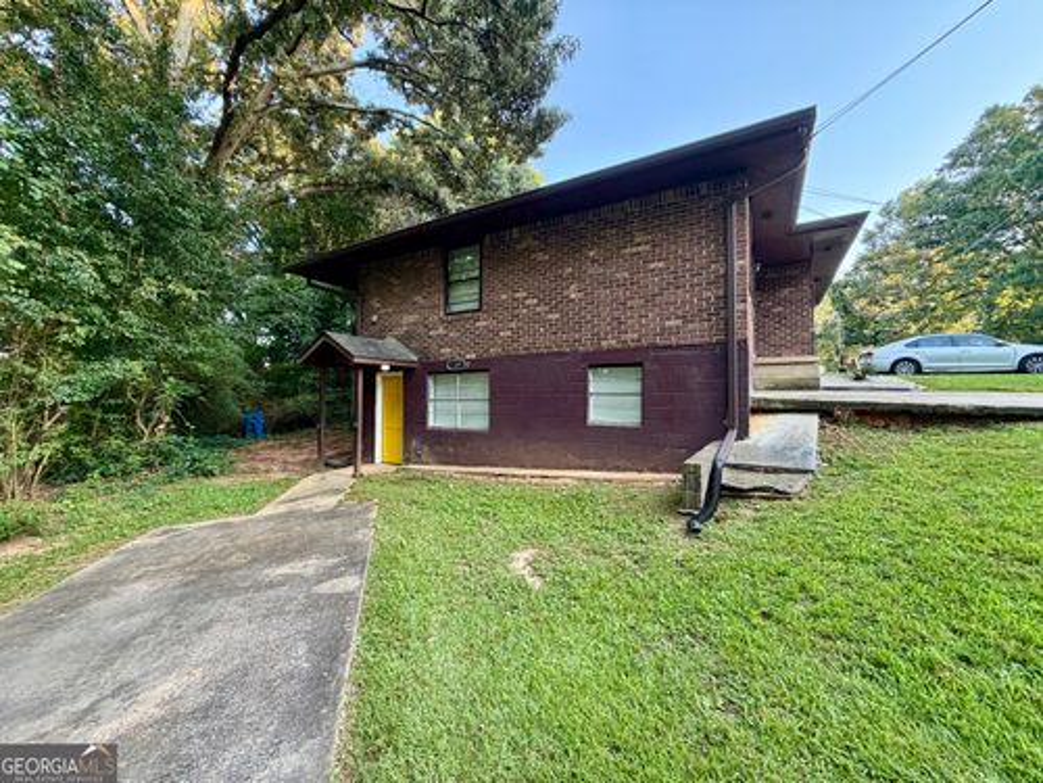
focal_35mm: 14
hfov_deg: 102.1
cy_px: 392
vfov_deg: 85.7
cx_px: 522
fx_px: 422
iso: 200
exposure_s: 1/121
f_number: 2.2
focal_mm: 2.22
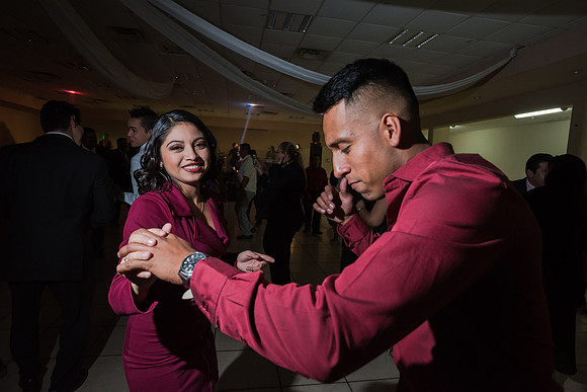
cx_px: 294
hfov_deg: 84.0
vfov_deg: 62.0
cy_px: 196
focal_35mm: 20
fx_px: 326
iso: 1600
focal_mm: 20
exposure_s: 1/100
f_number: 4.5
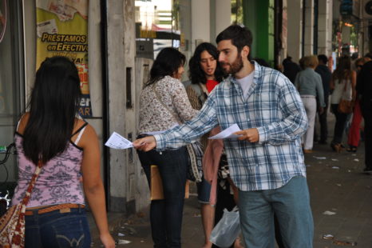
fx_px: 1084
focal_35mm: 105
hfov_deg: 19.5
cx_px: 186
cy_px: 124
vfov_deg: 13.0
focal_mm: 70
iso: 200
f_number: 5.3
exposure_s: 1/125
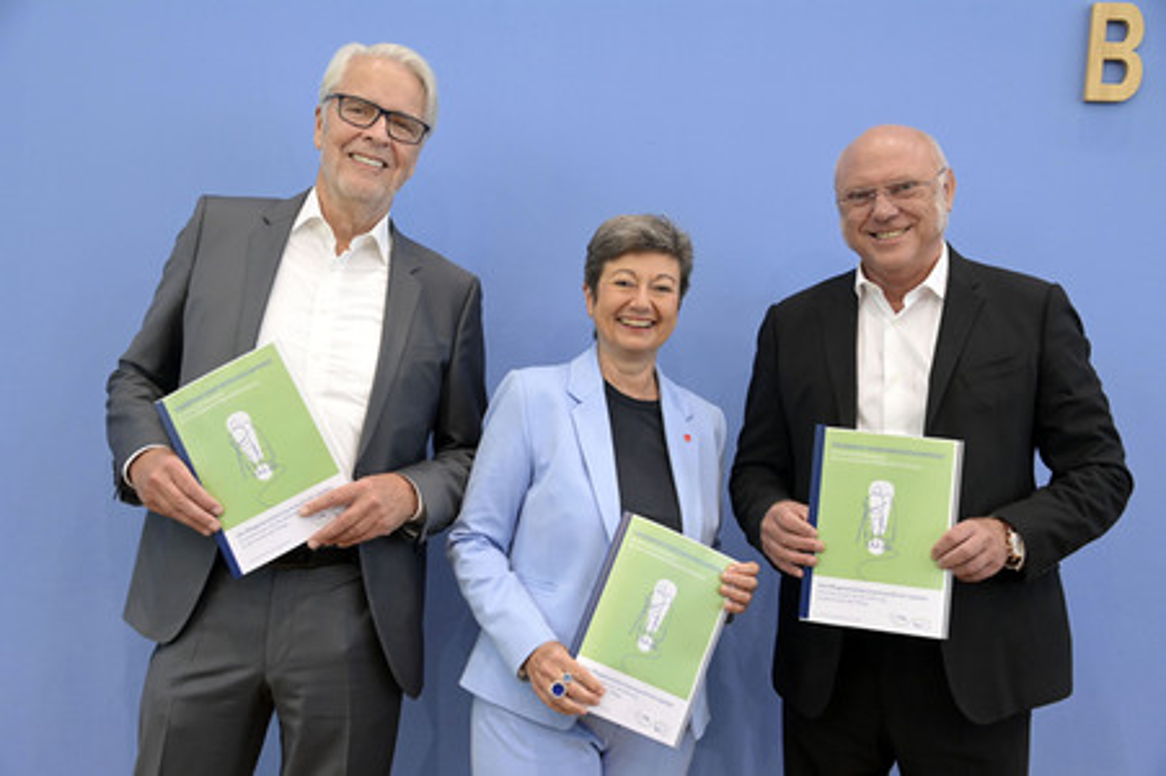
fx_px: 1456
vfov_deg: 29.8
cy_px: 388
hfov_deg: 43.6
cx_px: 583
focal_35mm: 45
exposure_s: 1/320
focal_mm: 45
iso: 3200
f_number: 5.6
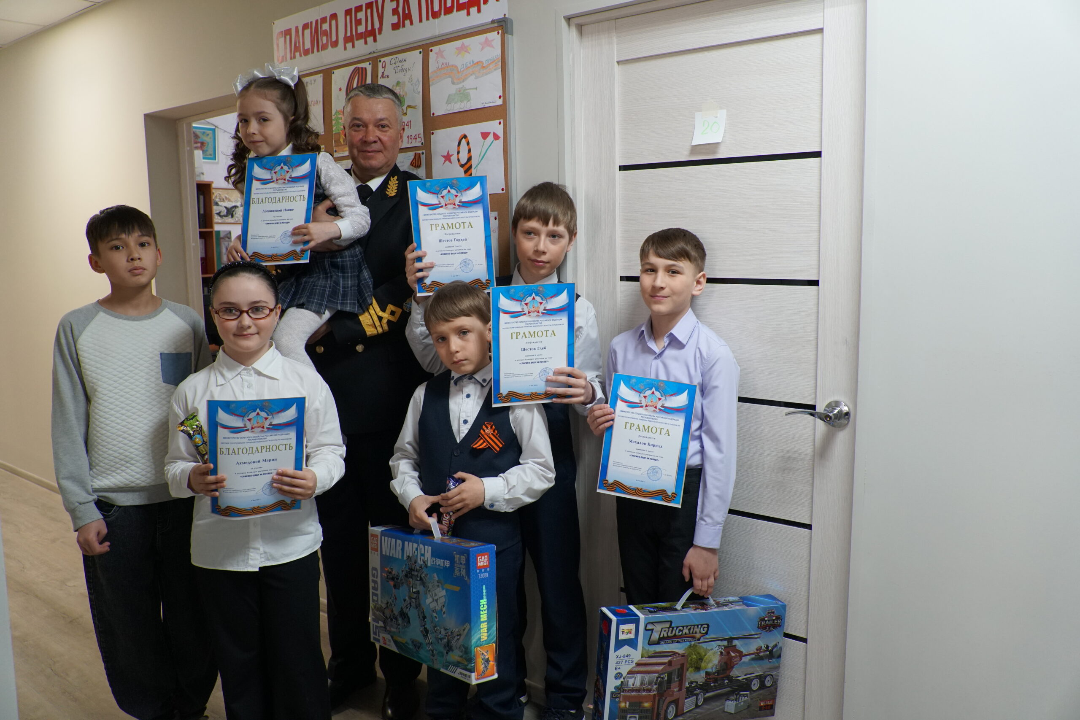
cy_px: 360
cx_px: 540
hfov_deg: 67.4
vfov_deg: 47.9
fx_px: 810
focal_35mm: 27
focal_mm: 18
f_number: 4
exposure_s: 1/160
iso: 1000
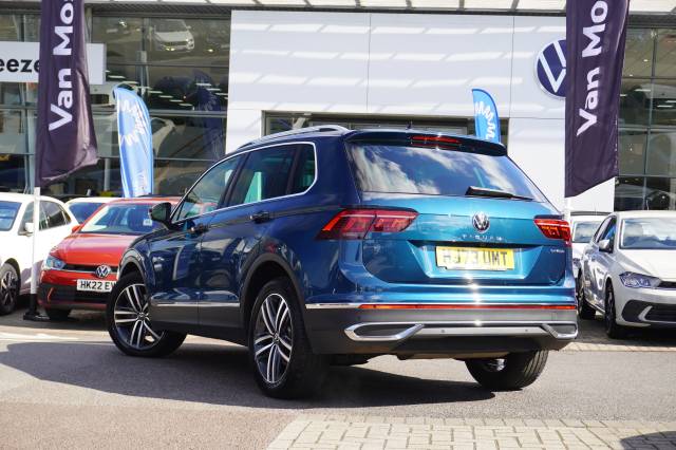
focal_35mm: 56
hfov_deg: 36.0
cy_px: 225
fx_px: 1042
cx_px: 338
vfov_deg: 24.4
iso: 100
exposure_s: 1/80
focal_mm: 37
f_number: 6.3
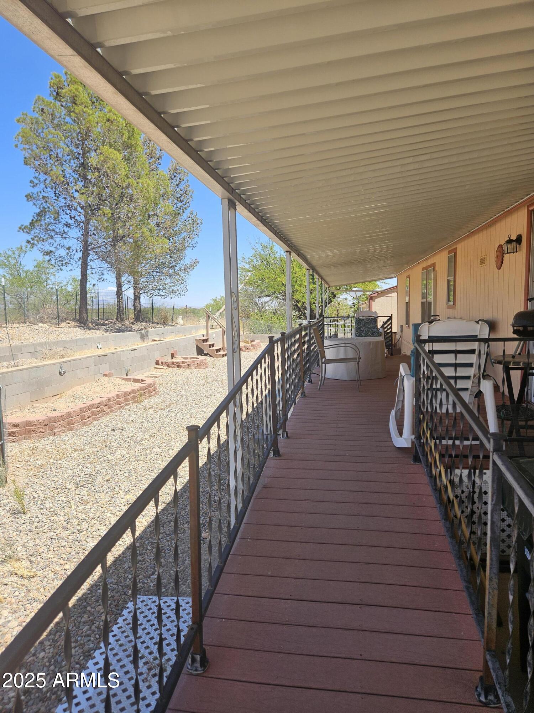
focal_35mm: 23
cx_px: 267
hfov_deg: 58.9
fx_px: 473
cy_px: 356
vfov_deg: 73.9
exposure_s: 1/950
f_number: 1.8
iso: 25
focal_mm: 5.4
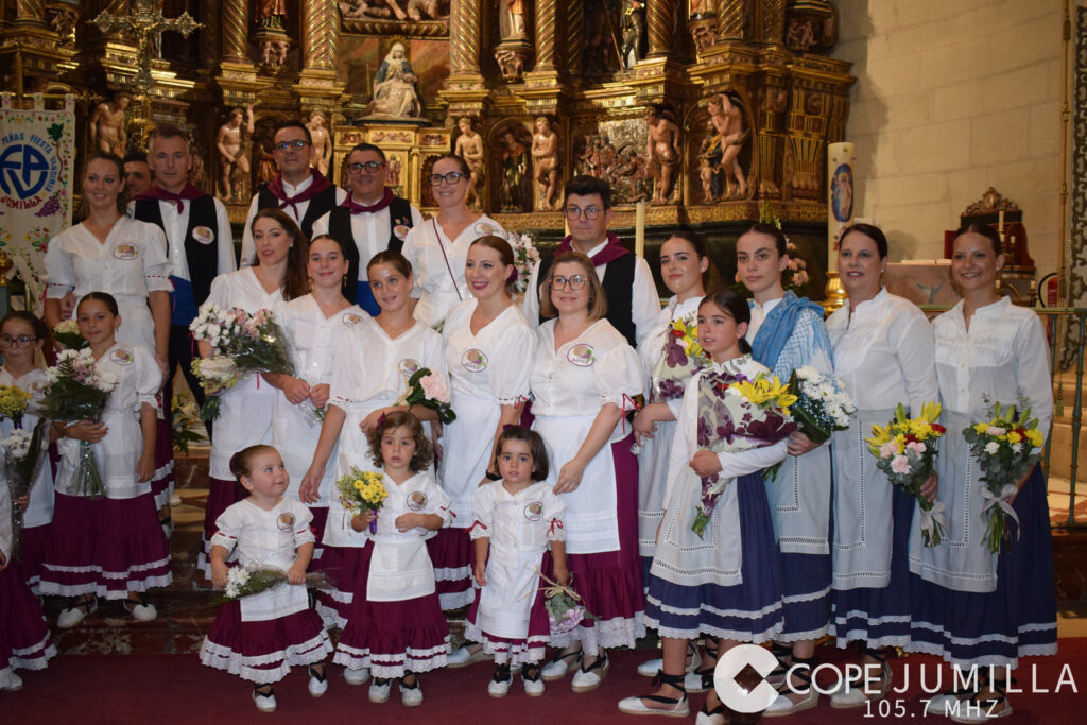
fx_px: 1087
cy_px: 362
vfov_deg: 36.9
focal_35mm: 36
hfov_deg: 53.1
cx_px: 544
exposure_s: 1/60
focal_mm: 24
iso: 1800
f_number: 4
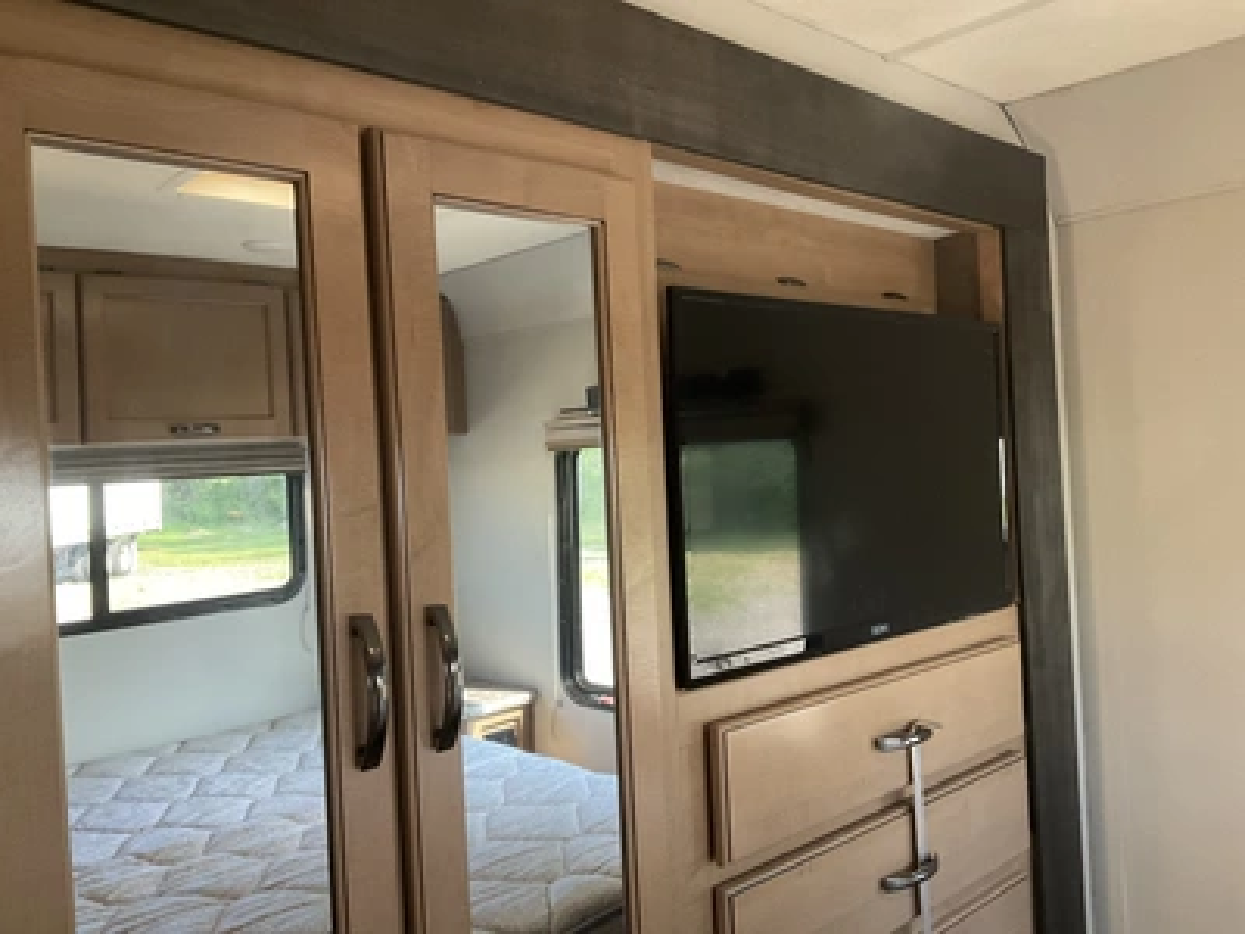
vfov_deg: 48.2
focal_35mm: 29
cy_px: 467
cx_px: 622
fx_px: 1043
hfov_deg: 61.7
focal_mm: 3
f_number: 1.8
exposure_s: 1/60
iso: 125
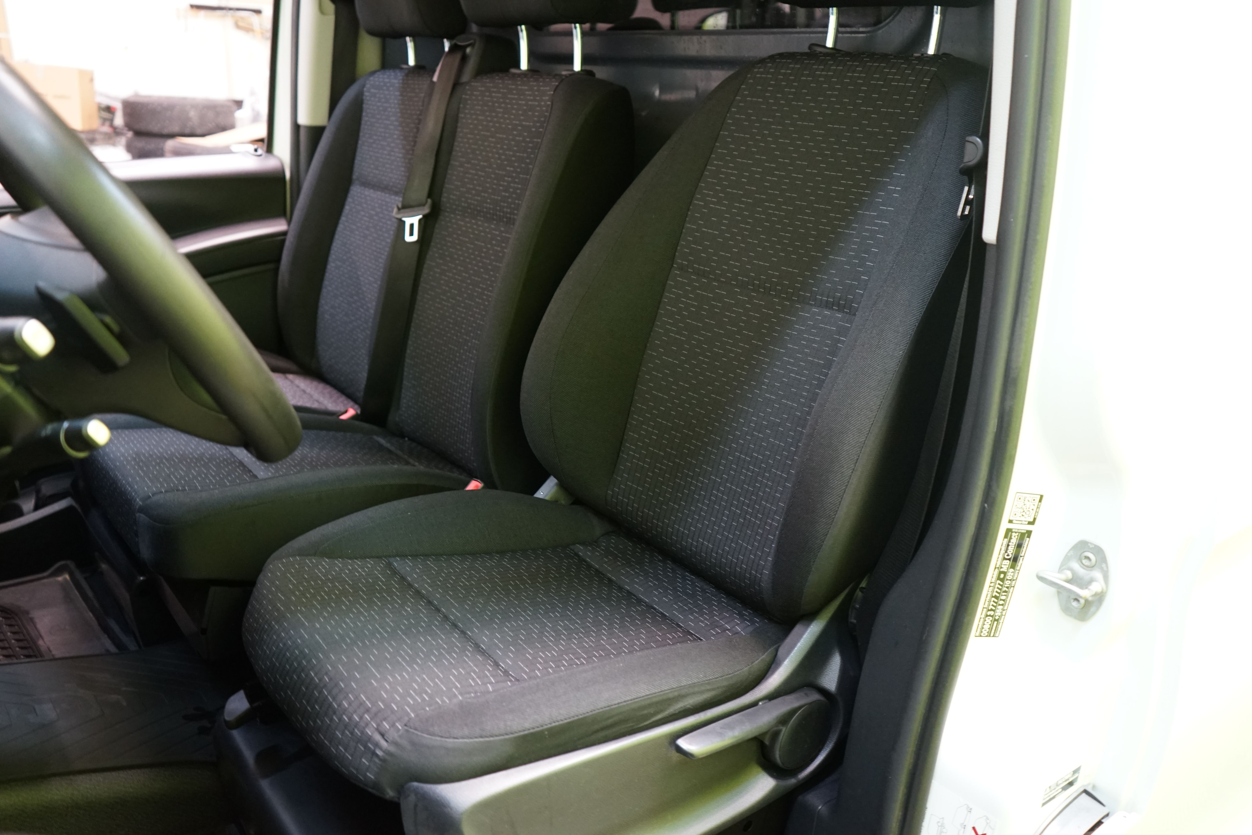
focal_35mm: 28
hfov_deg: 65.5
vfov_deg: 46.4
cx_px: 626
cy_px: 418
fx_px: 974
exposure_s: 1/30
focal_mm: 28
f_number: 3.5
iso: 2000
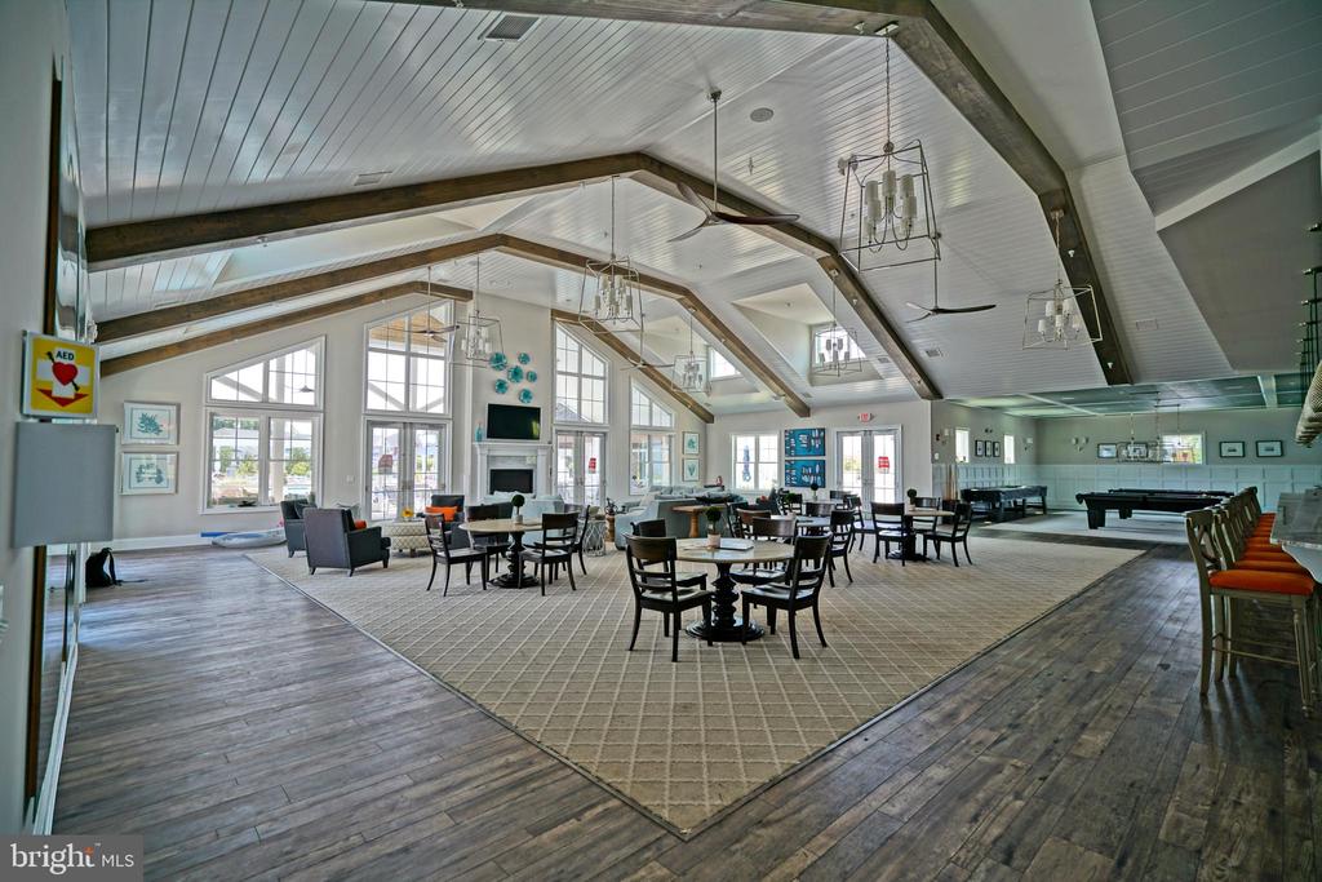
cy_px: 441
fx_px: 588
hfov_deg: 96.7
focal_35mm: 16
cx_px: 661
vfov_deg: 73.8
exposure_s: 1/60
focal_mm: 16
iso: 160
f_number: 4
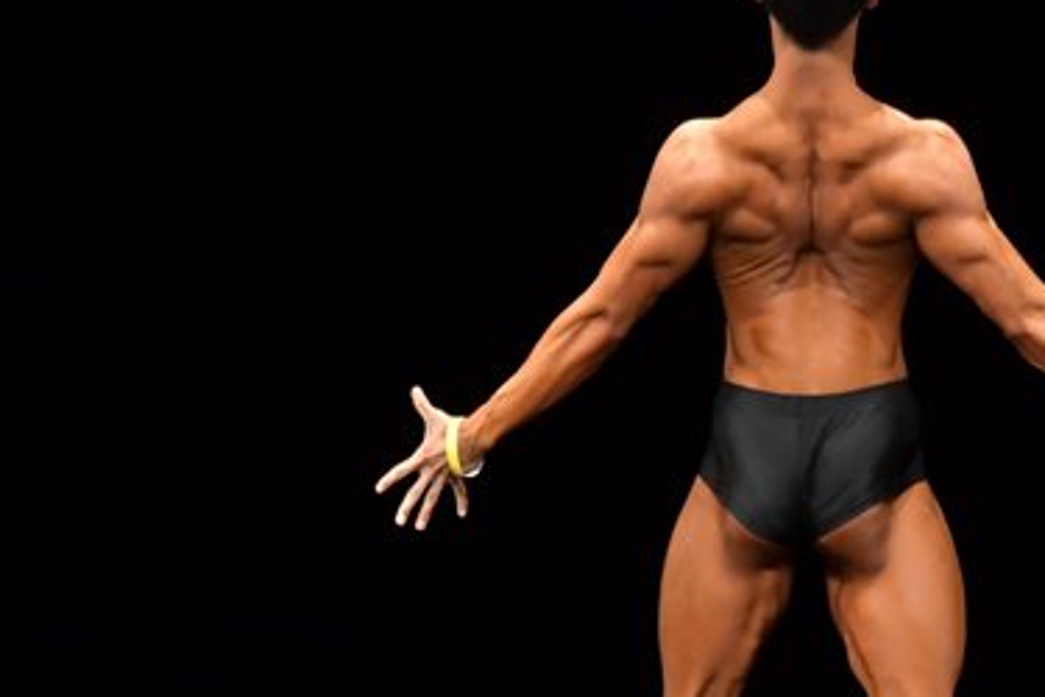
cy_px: 457
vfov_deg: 2.5
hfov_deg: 3.7
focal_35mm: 558
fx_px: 16196
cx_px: 812
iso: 4000
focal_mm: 180
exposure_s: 1/400
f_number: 5.6
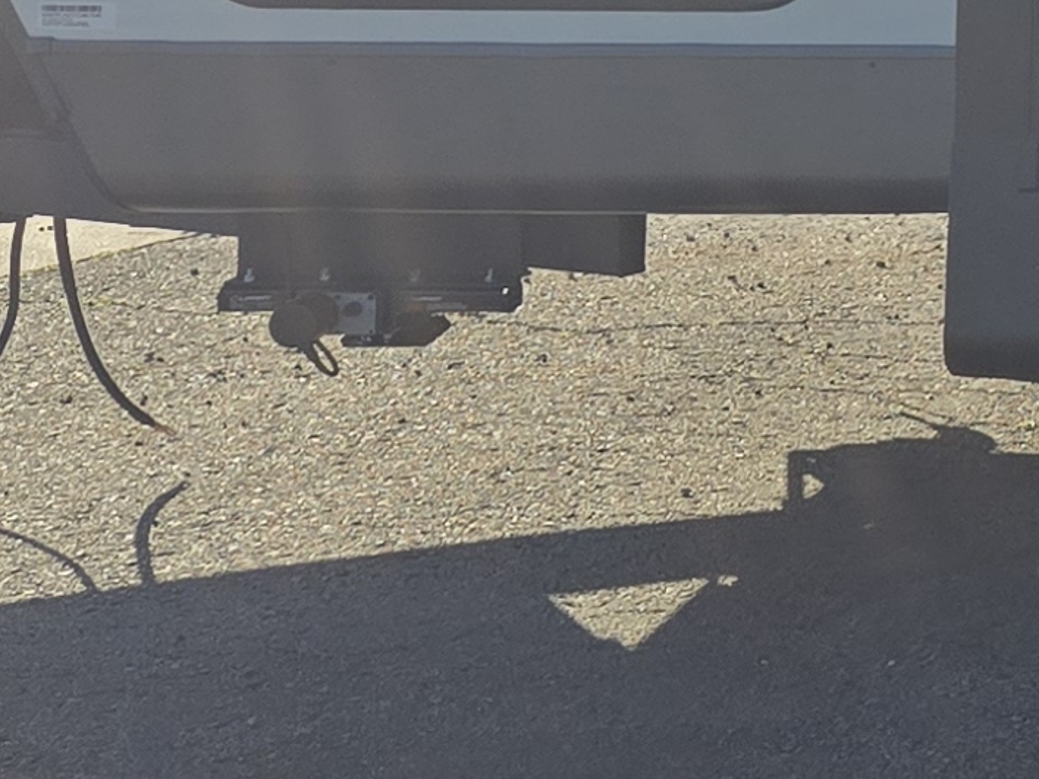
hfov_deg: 12.8
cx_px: 2200
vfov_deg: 11.0
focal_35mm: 130
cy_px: -367
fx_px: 3902
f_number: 1.8
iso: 25
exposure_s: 1/3075
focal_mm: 5.4
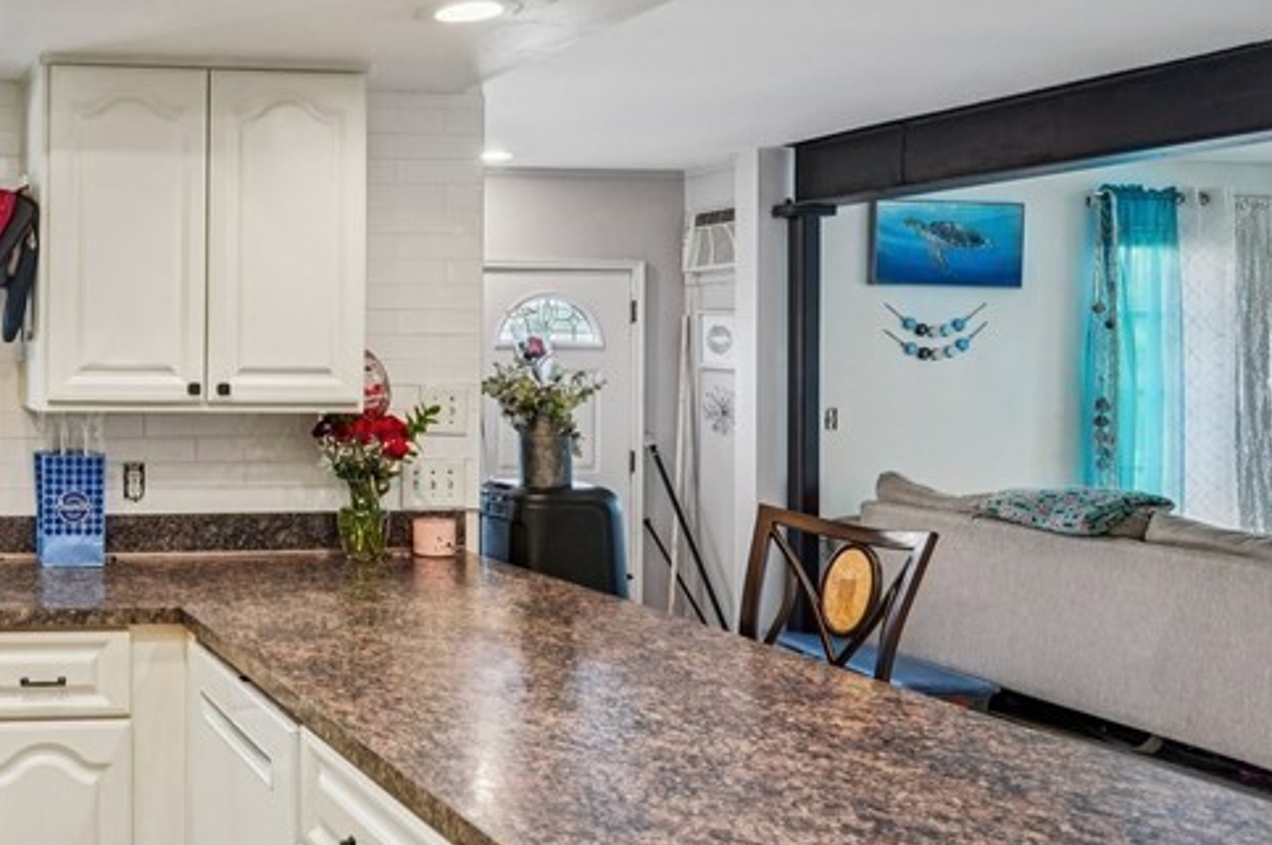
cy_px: 346
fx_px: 1310
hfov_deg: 43.4
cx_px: -34
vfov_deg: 35.7
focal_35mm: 37
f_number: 8
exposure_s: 1/25
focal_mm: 16.5
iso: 400
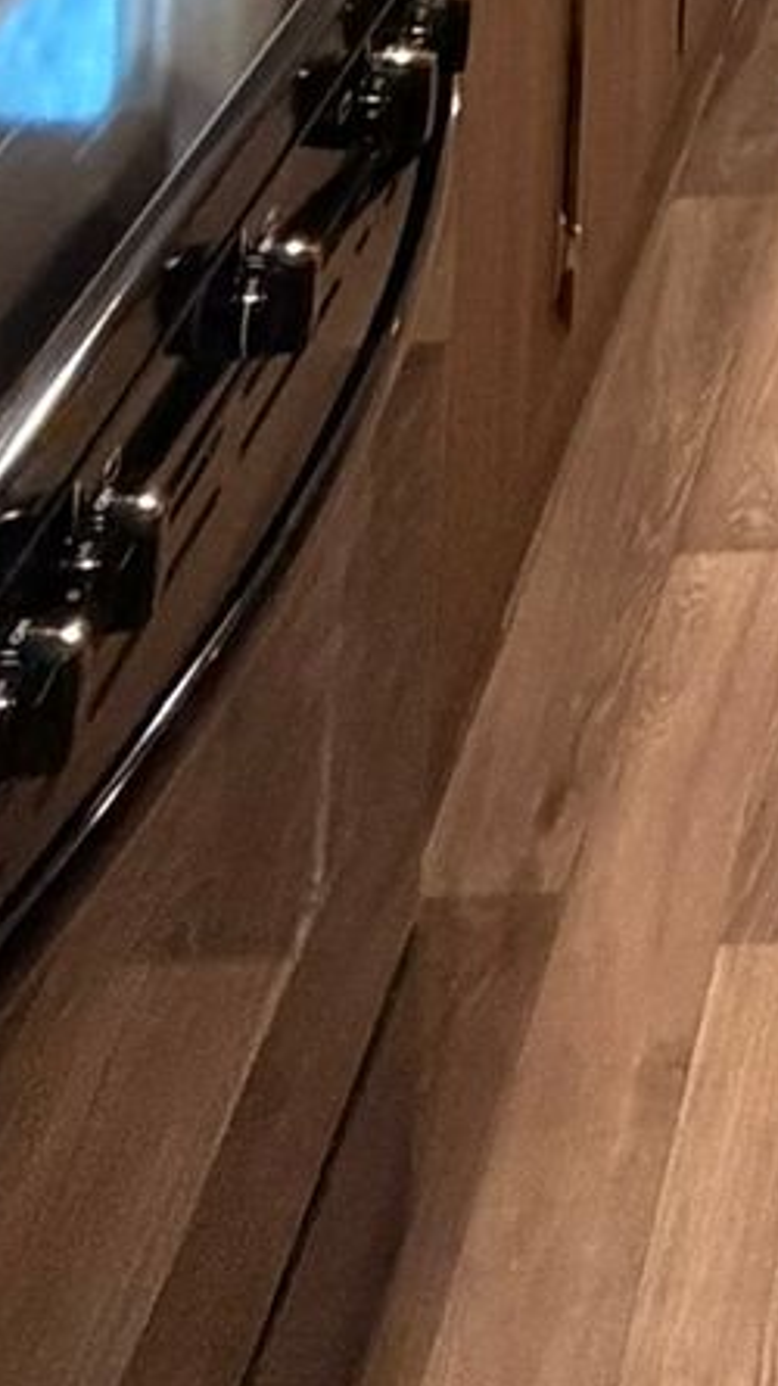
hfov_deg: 16.2
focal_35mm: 64
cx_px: 1354
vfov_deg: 18.3
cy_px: -1503
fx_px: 2349
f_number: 2.2
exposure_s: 1/60
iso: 500
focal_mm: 2.22
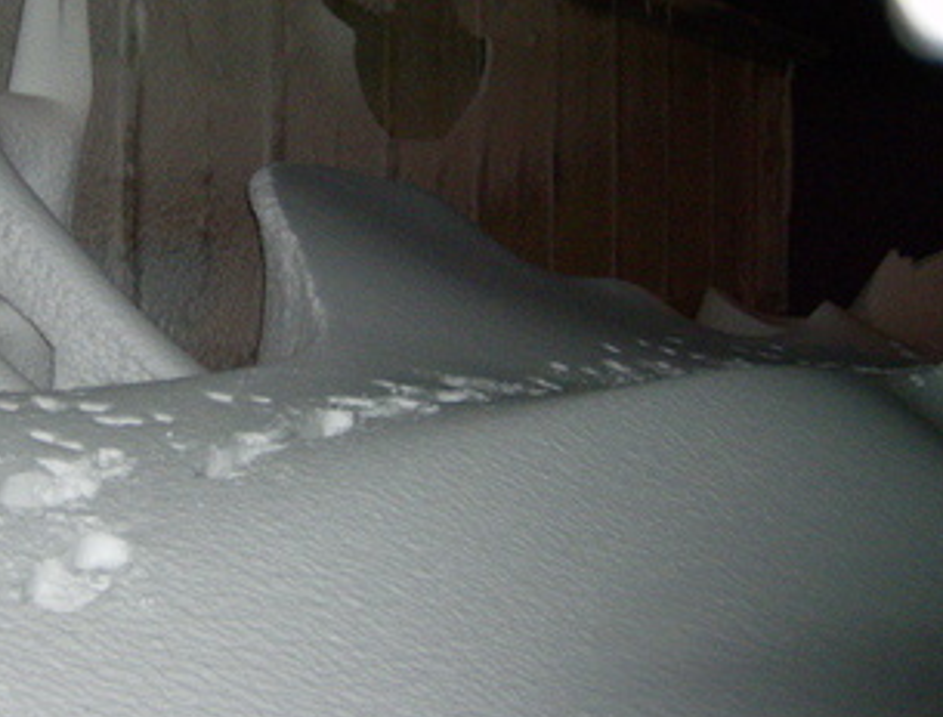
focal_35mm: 59
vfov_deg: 24.9
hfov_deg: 31.7
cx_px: 198
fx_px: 1616
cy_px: 235
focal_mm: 6
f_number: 2.8
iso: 200
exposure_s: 1/60
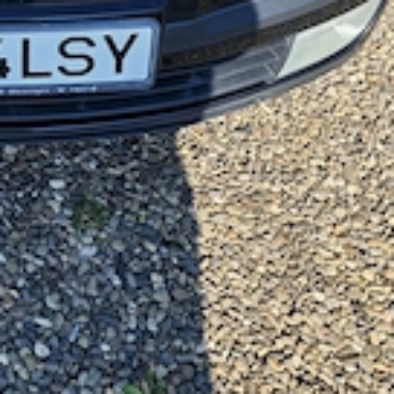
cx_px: -9
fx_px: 901
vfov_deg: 22.0
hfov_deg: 23.5
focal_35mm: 70
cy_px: -130
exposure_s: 1/840
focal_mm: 6.12
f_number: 1.9
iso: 50
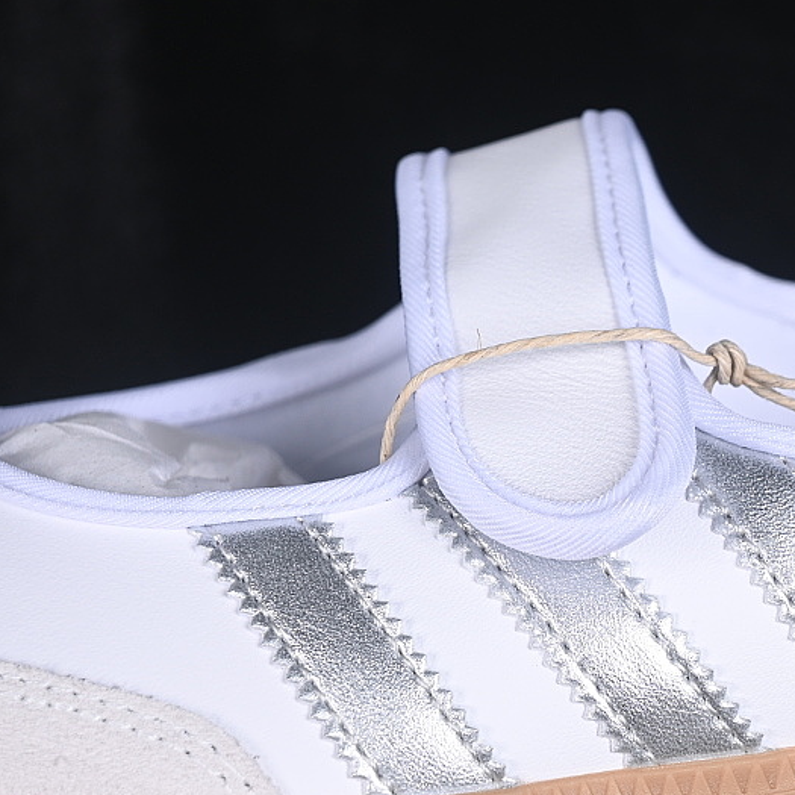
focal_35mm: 131
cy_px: 438
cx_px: 787
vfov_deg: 13.3
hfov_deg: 13.2
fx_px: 3404
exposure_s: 1/80
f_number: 7.1
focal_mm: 50
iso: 160
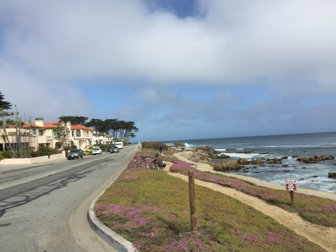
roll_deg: +3.9
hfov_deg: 61.7
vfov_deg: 48.2
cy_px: 126
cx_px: 168
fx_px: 281
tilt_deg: +2.9
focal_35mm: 29
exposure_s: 1/3049
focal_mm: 4.15
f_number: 2.2
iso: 32
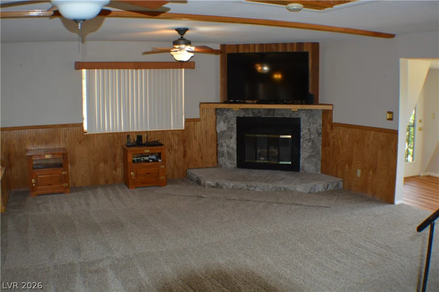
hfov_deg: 38.9
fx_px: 622
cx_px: 220
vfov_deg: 26.5
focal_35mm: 51
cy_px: 146
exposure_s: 1/60
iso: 560
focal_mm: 34
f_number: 5
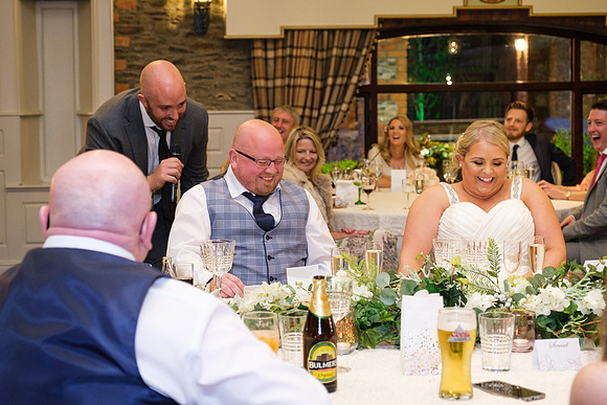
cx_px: 262
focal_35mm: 68
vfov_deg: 20.0
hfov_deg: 29.6
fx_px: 1149
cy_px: 175
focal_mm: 40.1
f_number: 3.2
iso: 1600
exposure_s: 1/125
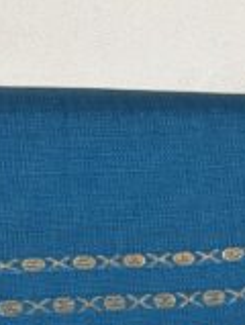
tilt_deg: -81.5
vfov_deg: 9.1
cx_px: 176
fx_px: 1635
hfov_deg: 8.6
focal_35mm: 174
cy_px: 990
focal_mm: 5.96
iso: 160
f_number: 1.6
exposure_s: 1/50
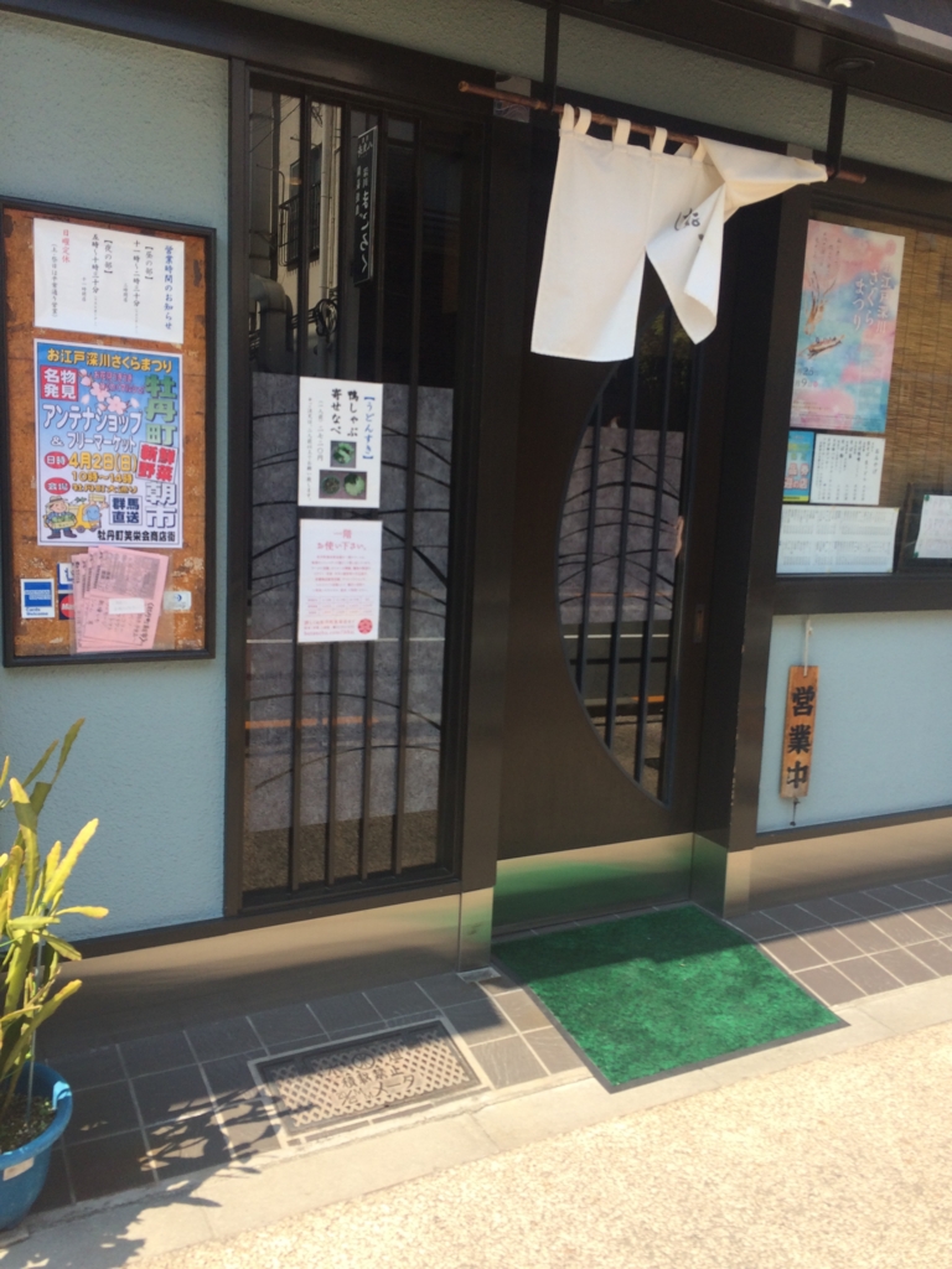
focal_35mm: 29
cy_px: 634
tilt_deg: -8.3
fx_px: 1063
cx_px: 476
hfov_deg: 48.2
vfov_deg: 61.7
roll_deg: -0.7
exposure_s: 1/651
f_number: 2.2
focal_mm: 4.15
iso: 32
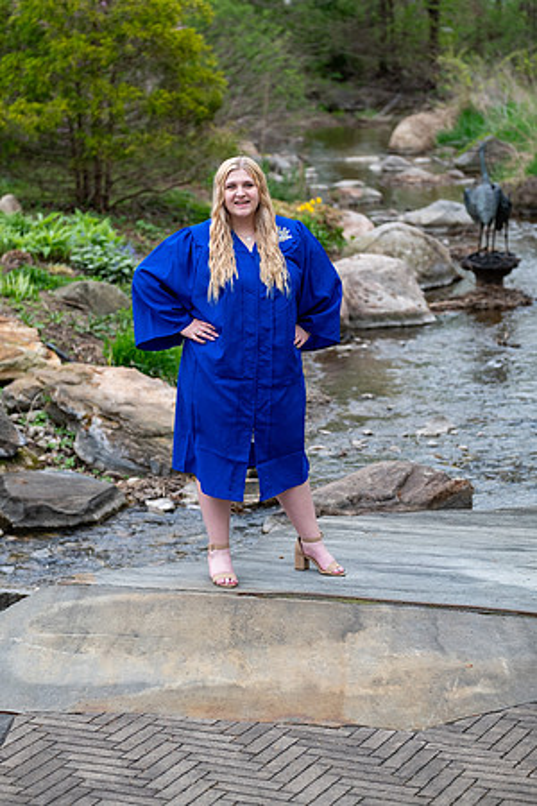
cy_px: 403
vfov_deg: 21.5
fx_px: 2125
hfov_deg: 14.4
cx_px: 268
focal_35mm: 95
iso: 250
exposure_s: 1/320
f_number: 2.8
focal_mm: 63.4
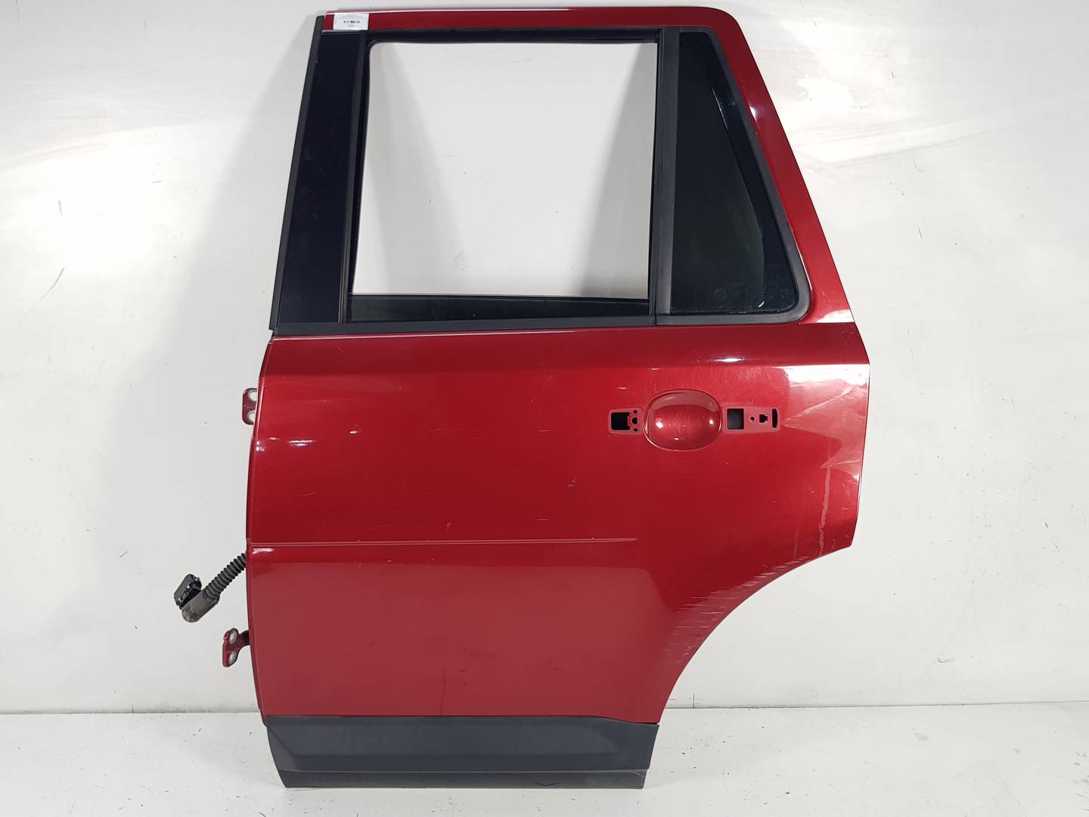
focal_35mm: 26
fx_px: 818
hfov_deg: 67.3
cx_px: 544
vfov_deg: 53.1
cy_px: 408
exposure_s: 1/100
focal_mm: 4.2
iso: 80
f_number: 1.7
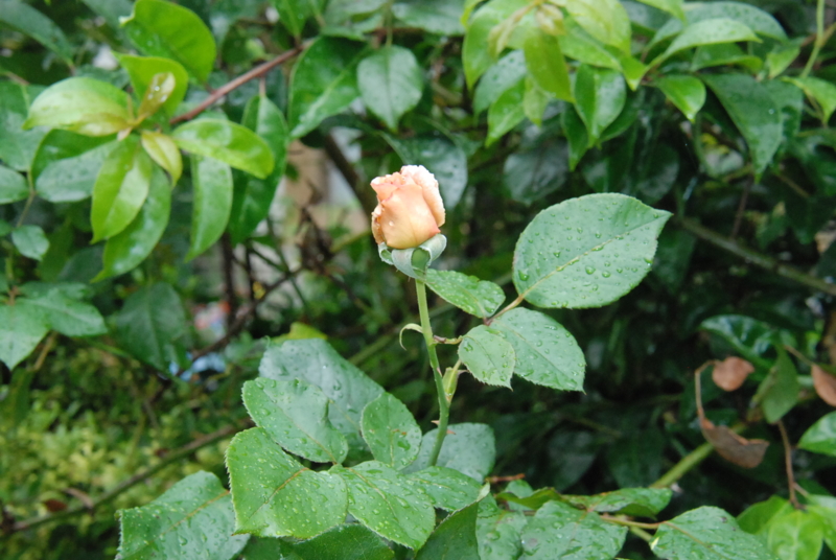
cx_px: 418
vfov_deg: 16.3
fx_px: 1954
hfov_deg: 24.2
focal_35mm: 84
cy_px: 280
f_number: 13
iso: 1600
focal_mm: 56
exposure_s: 1/200
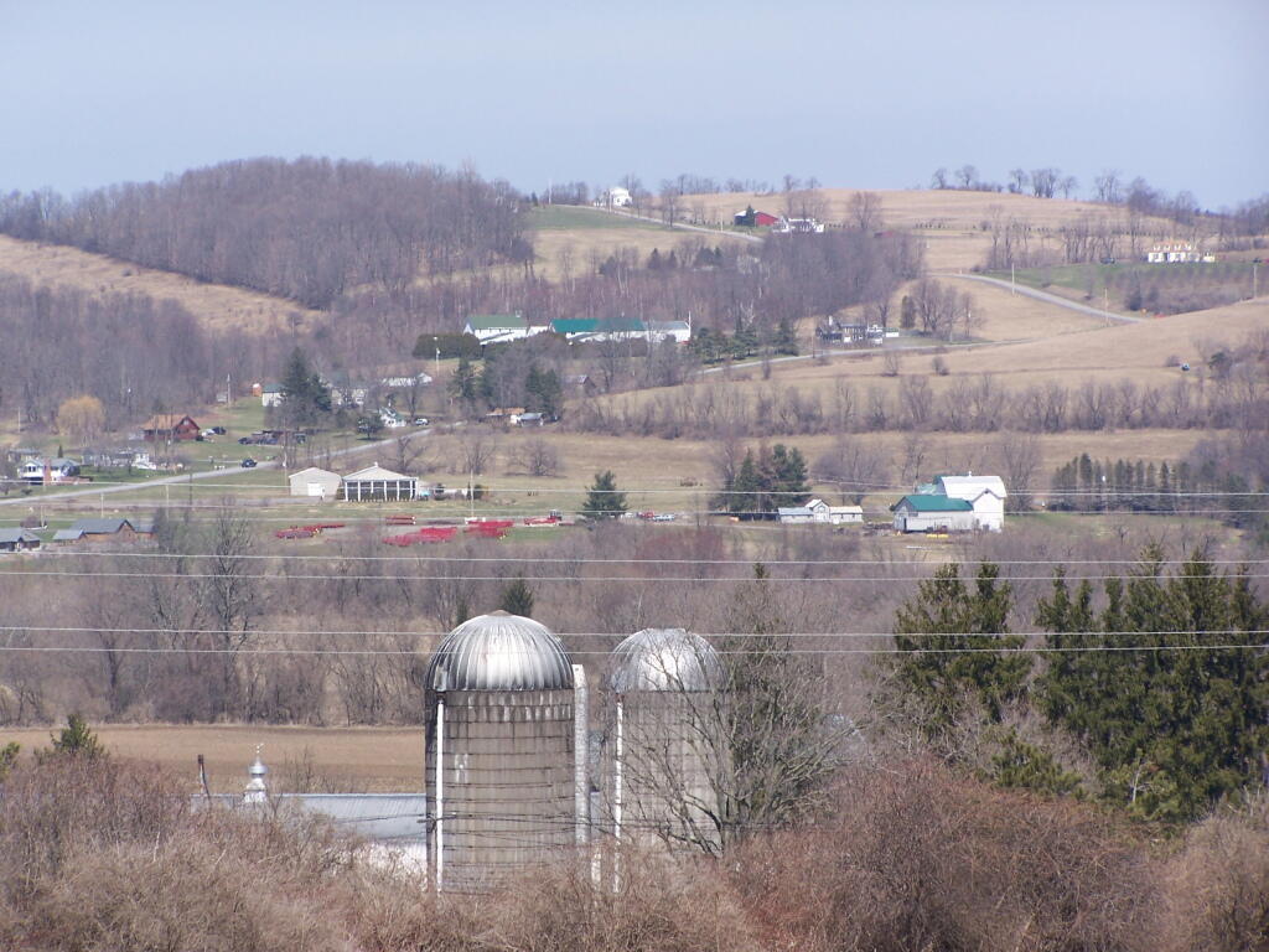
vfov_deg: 7.1
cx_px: 634
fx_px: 7662
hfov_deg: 9.5
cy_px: 476
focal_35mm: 209
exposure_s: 1/640
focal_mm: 34.6
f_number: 4.5
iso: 80
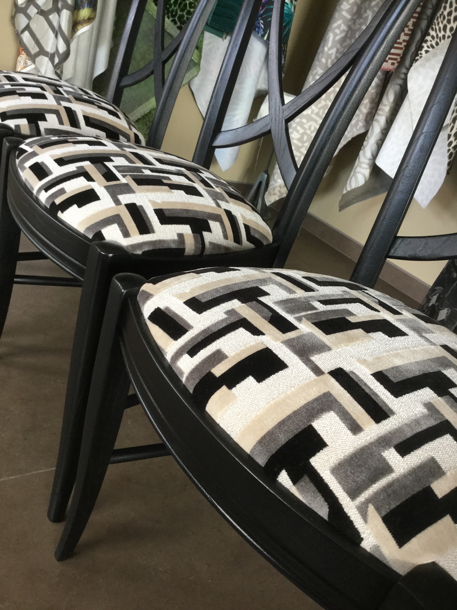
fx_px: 546
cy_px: 305
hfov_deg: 45.4
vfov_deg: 58.4
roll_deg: -18.4
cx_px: 228
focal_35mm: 31
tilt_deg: -25.1
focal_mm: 3.3
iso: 64
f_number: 2.4
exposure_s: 1/33
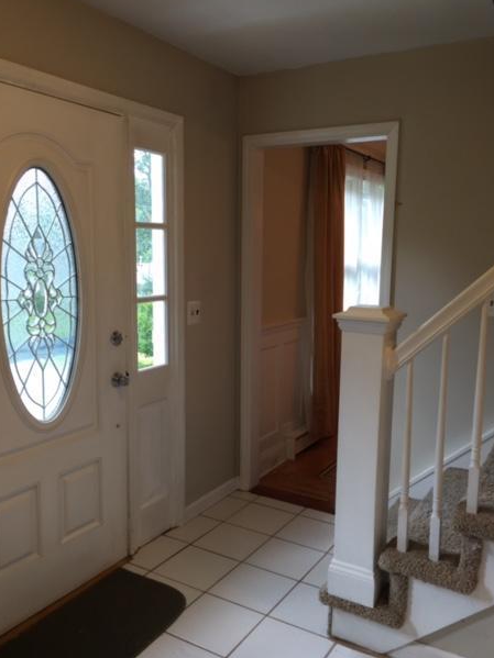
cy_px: 343
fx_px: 590
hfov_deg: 45.4
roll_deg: -0.5
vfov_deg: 58.3
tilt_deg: -8.5
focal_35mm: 31
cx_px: 240
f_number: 2.2
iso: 32
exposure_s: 1/40
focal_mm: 4.15
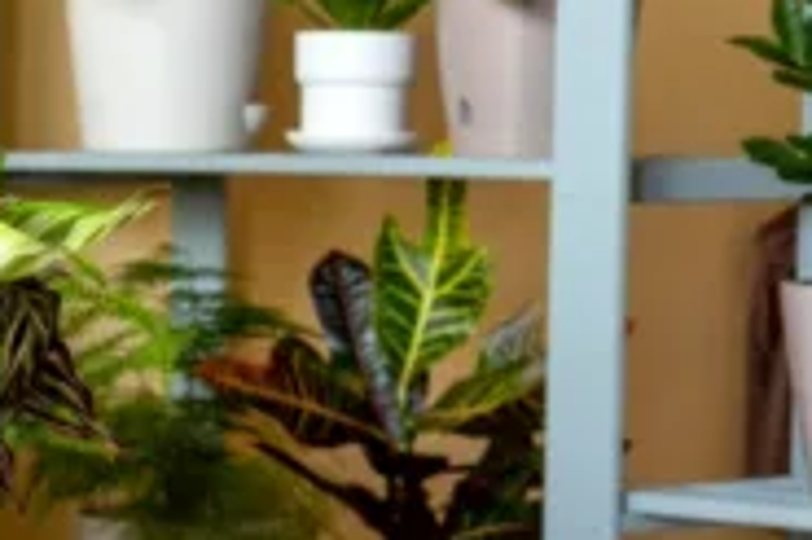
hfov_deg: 11.6
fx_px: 3808
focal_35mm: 169
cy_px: 599
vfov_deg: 8.0
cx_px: -413
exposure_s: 1/8
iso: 160
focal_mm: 35
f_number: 5.6
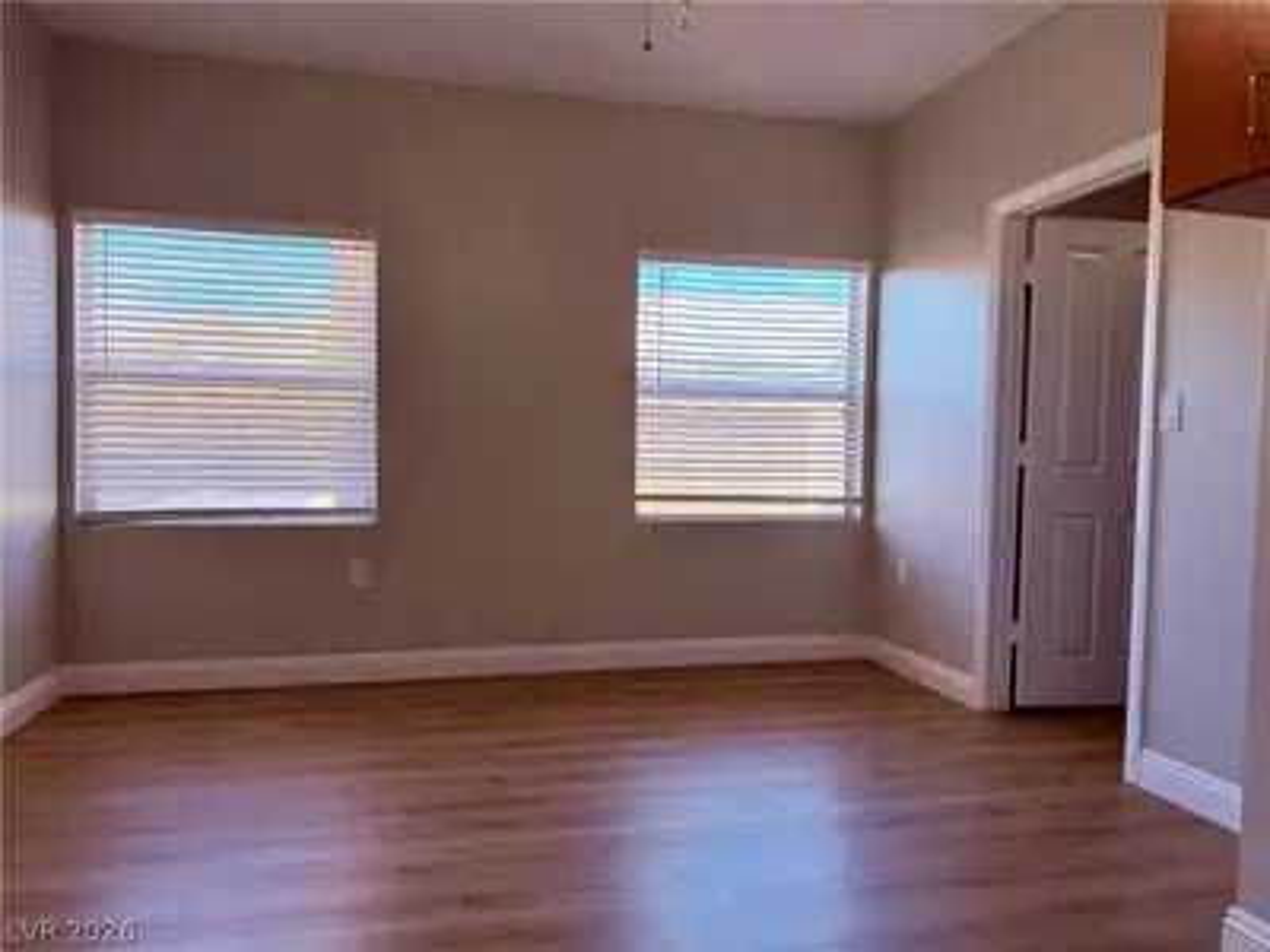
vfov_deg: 56.8
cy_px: 476
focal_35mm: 24
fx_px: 881
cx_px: 635
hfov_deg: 71.6
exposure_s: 1/171
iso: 80
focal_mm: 6.76
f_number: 1.78
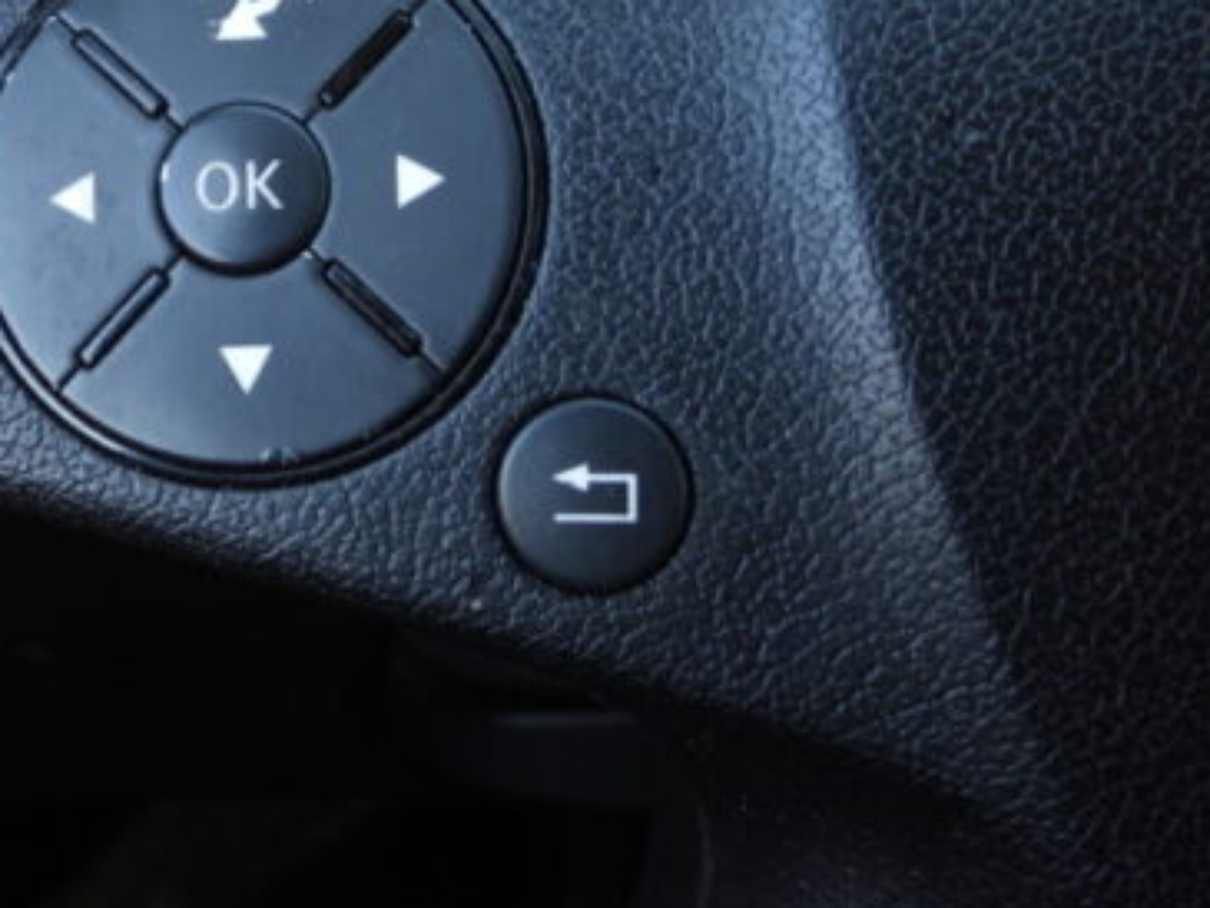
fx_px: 2797
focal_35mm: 80
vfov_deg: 18.3
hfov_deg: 23.8
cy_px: 245
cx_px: 149
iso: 100
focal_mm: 7.4
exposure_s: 1/60
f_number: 3.2
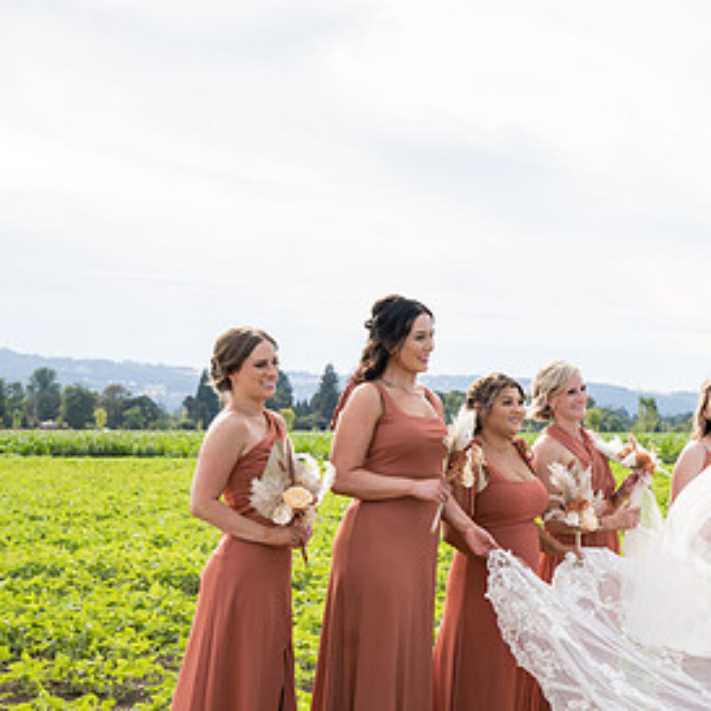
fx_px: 1929
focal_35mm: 83
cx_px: 737
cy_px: 444
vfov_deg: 20.8
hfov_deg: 20.1
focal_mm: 46
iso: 160
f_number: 6.3
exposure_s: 1/400
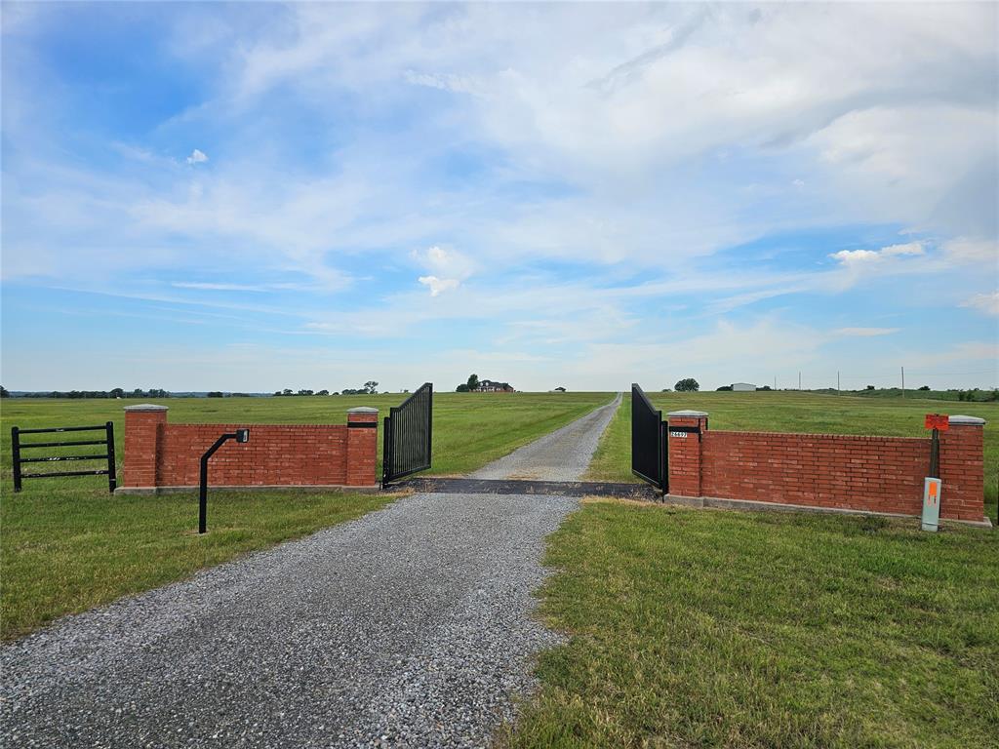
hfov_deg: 73.9
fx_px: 664
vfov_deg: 58.9
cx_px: 500
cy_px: 374
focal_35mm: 23
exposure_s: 1/955
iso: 10
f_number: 1.7
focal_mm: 6.3
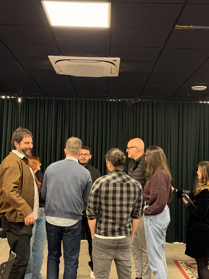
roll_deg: -1.3
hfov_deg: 30.3
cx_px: 104
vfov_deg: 39.7
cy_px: 140
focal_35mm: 48
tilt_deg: +4.1
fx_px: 386
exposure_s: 1/40
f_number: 1.78
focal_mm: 6.76
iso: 250
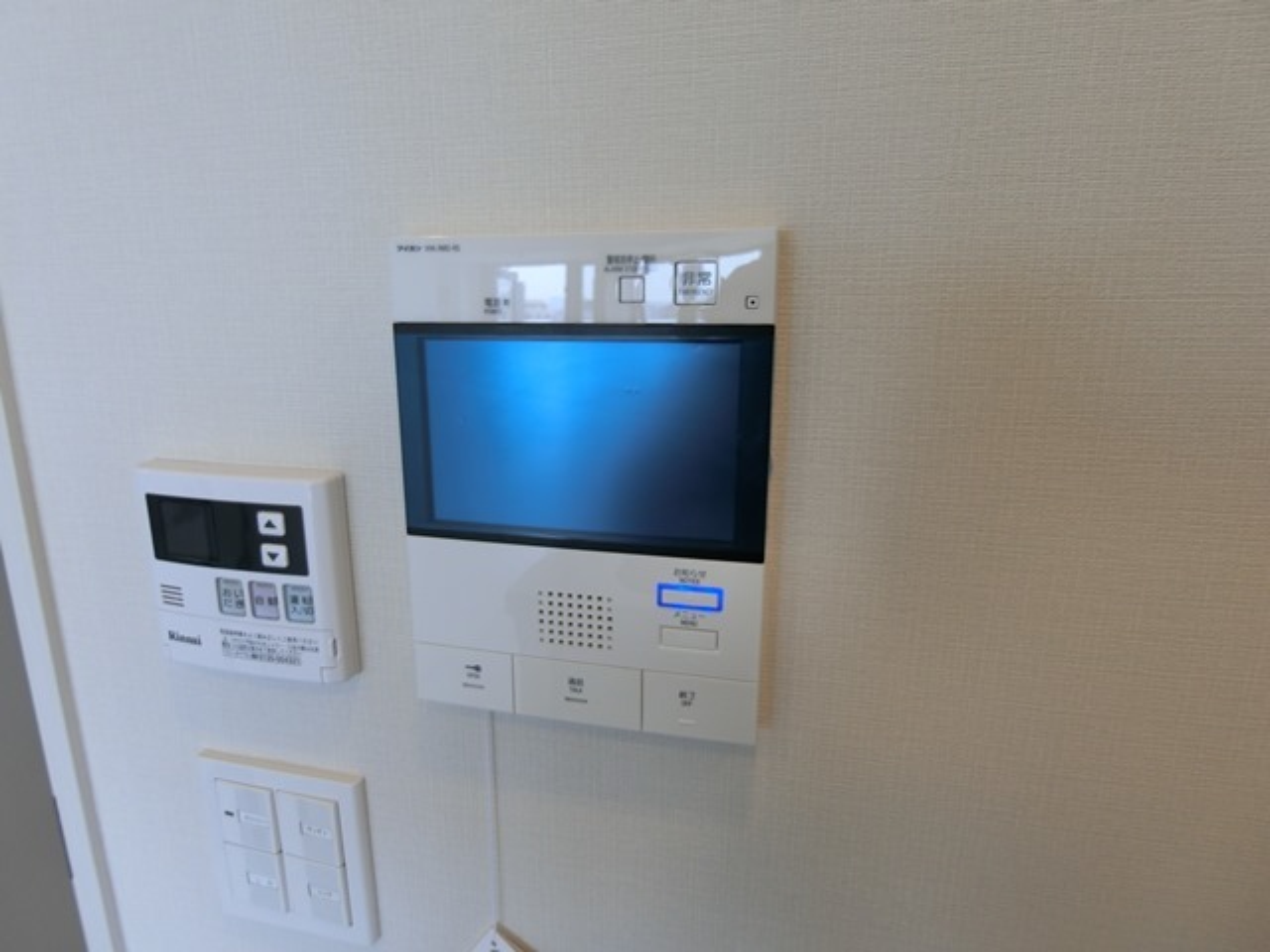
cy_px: 476
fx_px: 697
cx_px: 635
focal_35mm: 19
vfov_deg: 68.7
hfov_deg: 84.7
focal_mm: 4.06
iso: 80
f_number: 2.7
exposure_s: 1/125
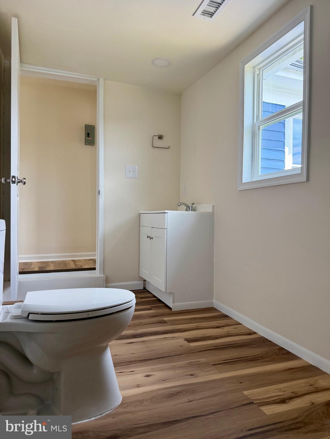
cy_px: 220
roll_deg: -1.1
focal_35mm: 24
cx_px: 165
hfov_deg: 56.8
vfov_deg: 71.6
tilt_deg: -1.3
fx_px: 305
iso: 200
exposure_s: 1/174
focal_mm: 6.76
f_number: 1.78
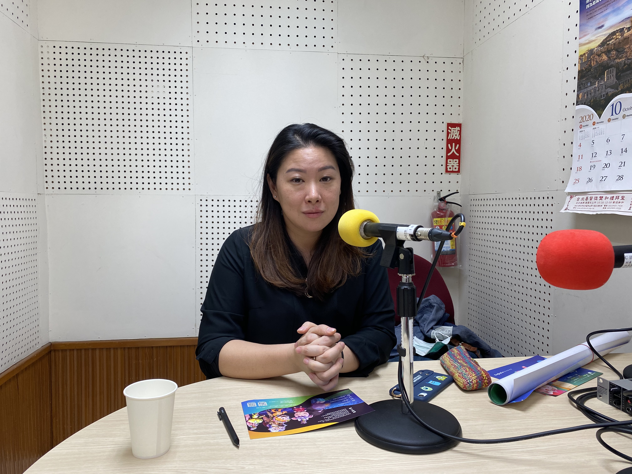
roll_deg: -0.3
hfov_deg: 67.3
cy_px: 237
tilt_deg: -4.5
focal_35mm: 26
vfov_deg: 53.1
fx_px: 475
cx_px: 316
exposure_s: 1/120
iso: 100
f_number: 1.8
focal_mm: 4.25
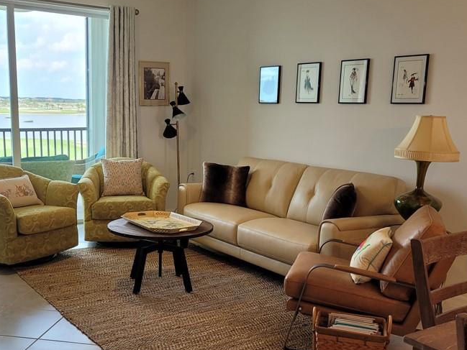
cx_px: 187
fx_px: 553
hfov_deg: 45.5
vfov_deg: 35.0
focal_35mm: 41
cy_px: 220
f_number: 1.8
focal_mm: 5.4
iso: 80
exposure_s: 1/120
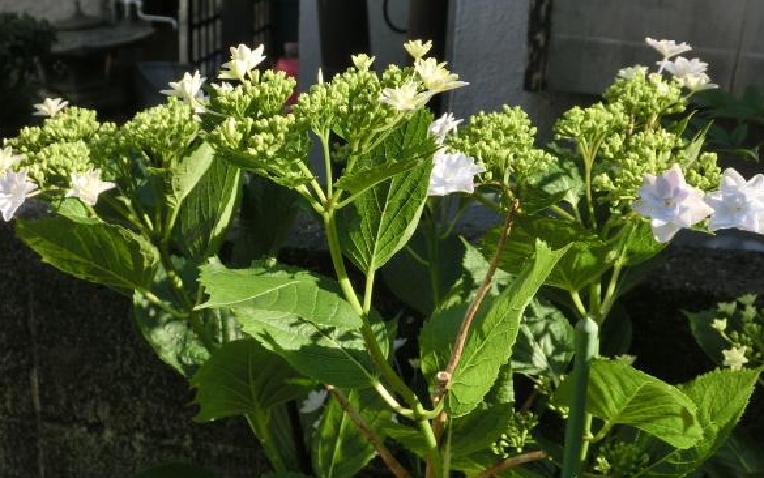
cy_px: 176
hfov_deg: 39.6
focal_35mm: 51
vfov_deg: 25.3
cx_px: 381
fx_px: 1062
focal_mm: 7.9
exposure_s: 1/320
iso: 80
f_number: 3.4
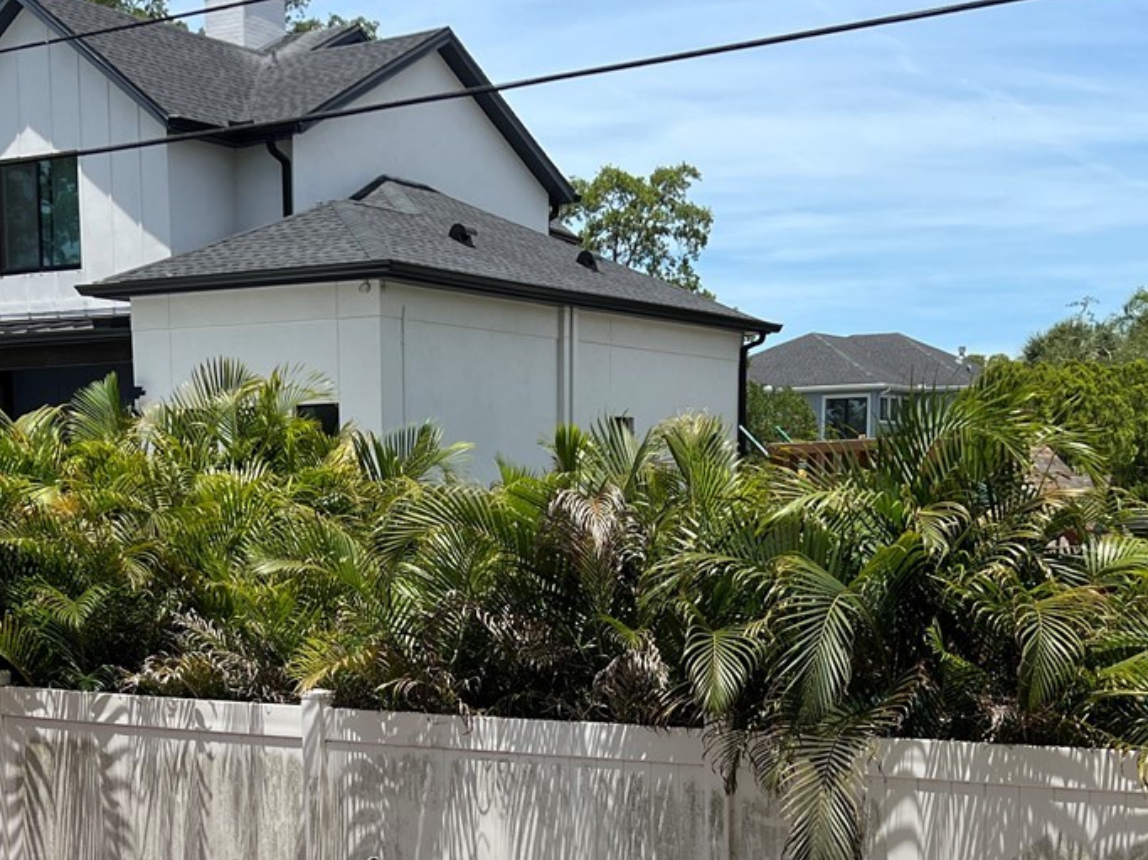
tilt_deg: -8.6
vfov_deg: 23.3
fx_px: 2022
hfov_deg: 31.6
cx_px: 483
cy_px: 803
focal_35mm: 61
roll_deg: +0.1
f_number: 1.5
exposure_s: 1/3704
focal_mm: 5.7
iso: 50
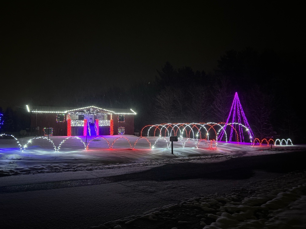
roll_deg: +0.2
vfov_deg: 53.1
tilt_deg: +3.2
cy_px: 114
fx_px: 230
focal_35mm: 26
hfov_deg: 67.3
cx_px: 153
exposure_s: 1/15
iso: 1600
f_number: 1.5
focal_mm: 5.7
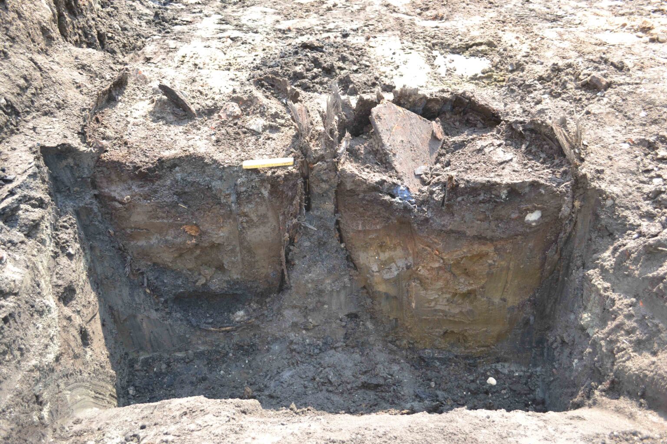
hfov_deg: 61.9
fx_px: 556
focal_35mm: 30
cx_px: 334
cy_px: 222
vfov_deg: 43.6
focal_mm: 20
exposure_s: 1/125
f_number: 4
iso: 200
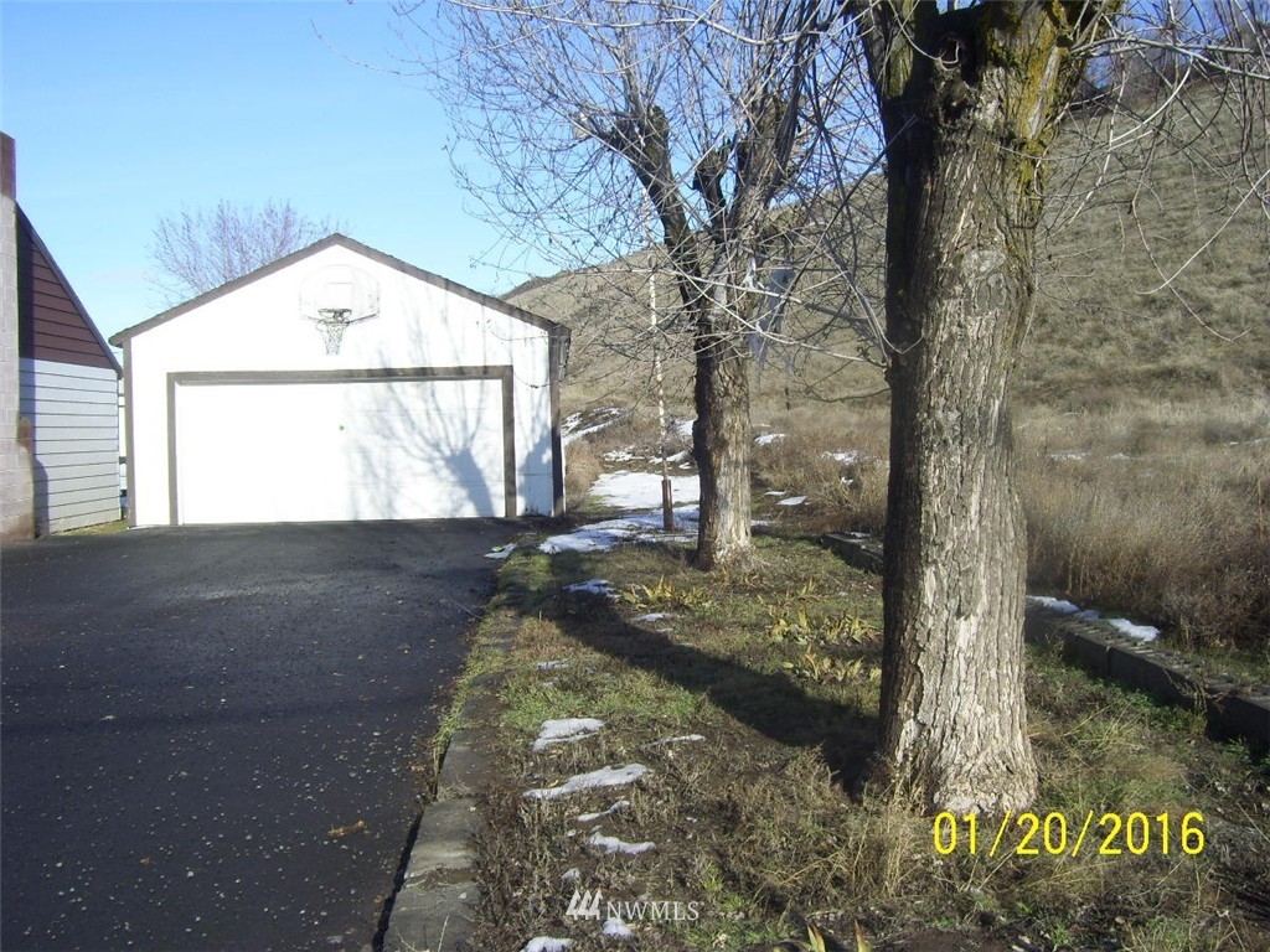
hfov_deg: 51.4
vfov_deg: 39.7
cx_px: 635
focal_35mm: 36
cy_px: 476
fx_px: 1321
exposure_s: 1/500
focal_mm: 6
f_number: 4.8
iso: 80
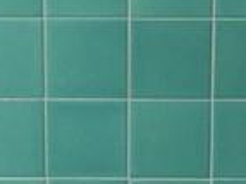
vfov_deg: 7.1
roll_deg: -0.4
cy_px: 74
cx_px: 114
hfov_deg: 9.5
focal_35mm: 208
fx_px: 1477
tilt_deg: -14.6
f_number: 2.2
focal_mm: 4.15
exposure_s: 1/15
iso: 64
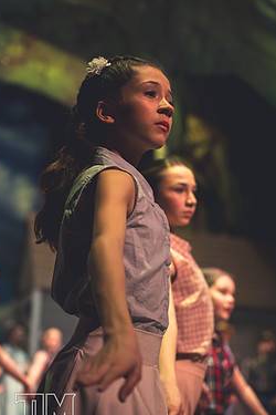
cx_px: 149
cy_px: 230
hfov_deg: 16.3
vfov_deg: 24.2
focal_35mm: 84
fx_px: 966
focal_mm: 70
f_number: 2.8
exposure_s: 1/250
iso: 2000
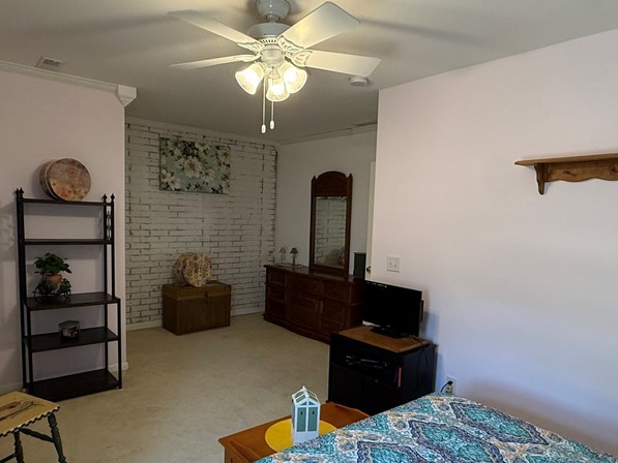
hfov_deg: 71.6
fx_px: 429
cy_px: 267
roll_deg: -1.6
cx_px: 305
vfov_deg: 56.6
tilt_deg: -6.6
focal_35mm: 24
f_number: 2.2
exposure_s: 1/120
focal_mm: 2.22
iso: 250
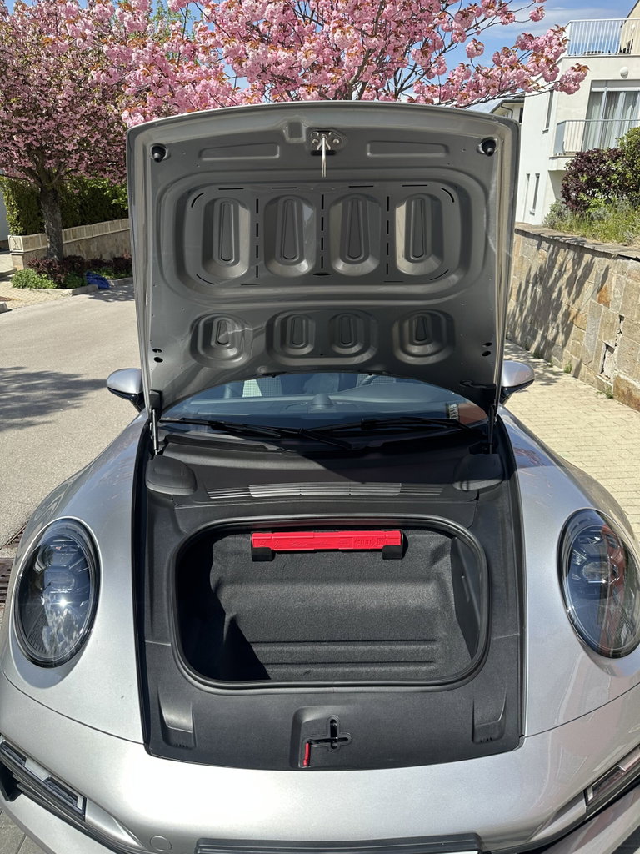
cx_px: 320
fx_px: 592
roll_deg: -0.6
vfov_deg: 71.6
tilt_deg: -22.4
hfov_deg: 56.8
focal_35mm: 24
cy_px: 427
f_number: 1.78
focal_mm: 6.86
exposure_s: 1/2660
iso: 80
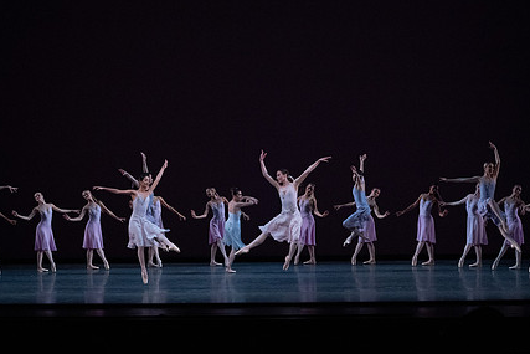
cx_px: 283
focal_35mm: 95
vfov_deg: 14.4
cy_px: 199
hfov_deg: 21.4
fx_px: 1399
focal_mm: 70
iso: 12800
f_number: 13
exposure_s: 1/400
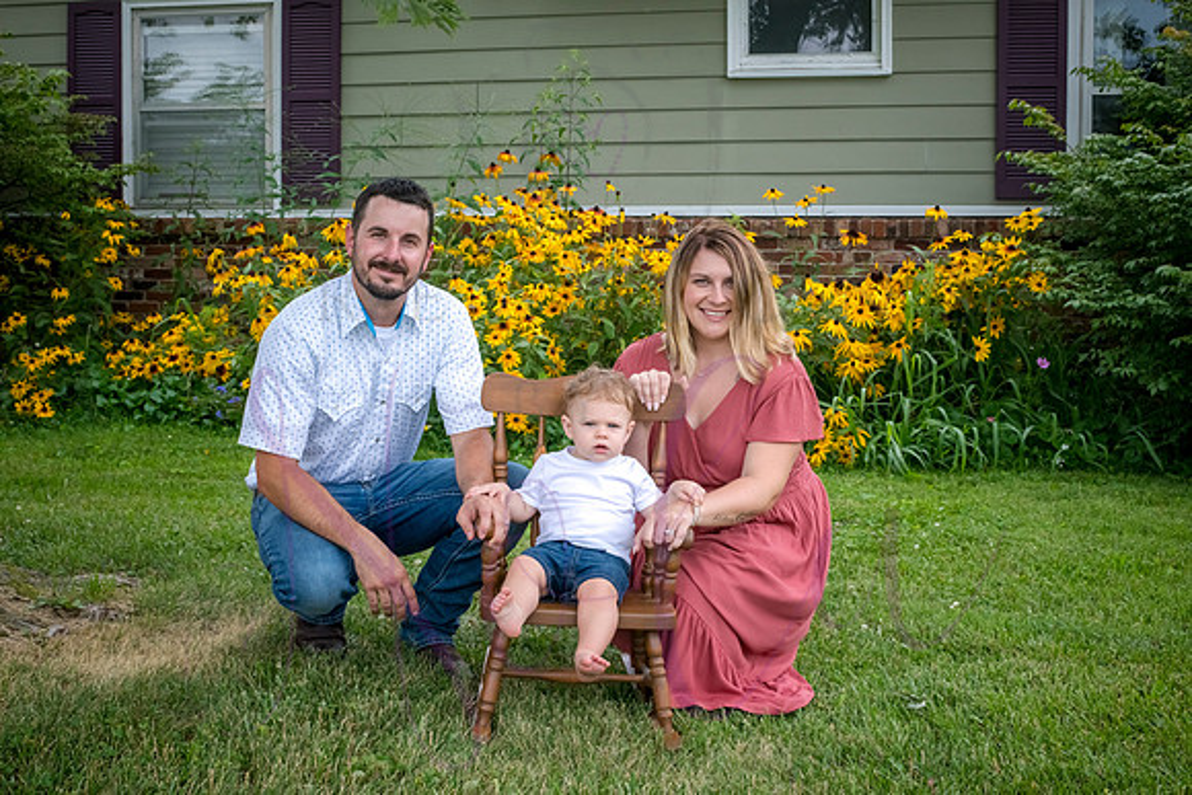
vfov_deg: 26.0
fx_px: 1723
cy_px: 383
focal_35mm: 52
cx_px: 597
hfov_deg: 38.2
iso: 500
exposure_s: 1/400
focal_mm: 50
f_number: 10
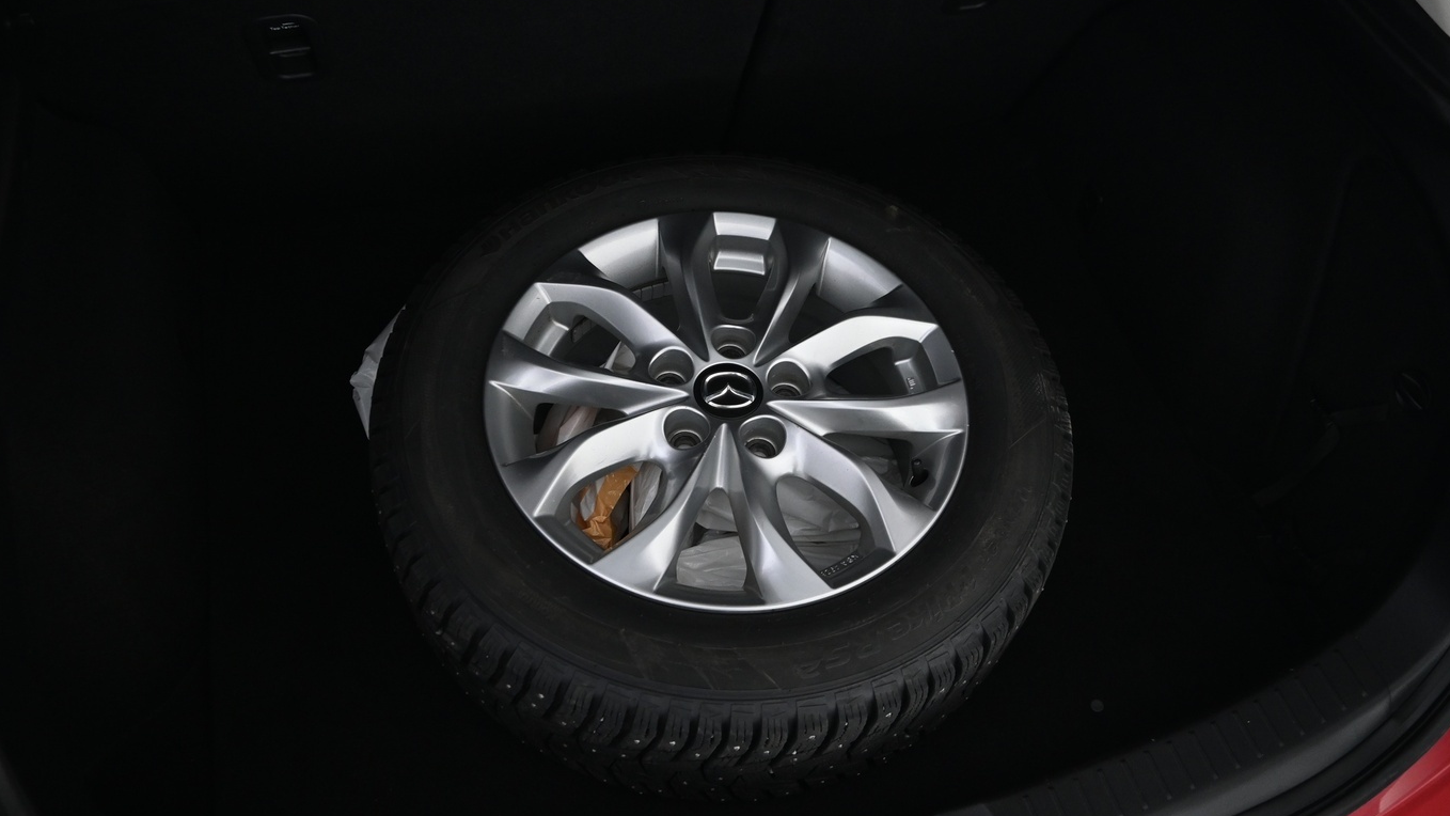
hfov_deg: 64.3
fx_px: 1153
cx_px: 731
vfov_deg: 38.9
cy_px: 390
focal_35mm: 30
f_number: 3.5
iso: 1000
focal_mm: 16
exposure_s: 1/20
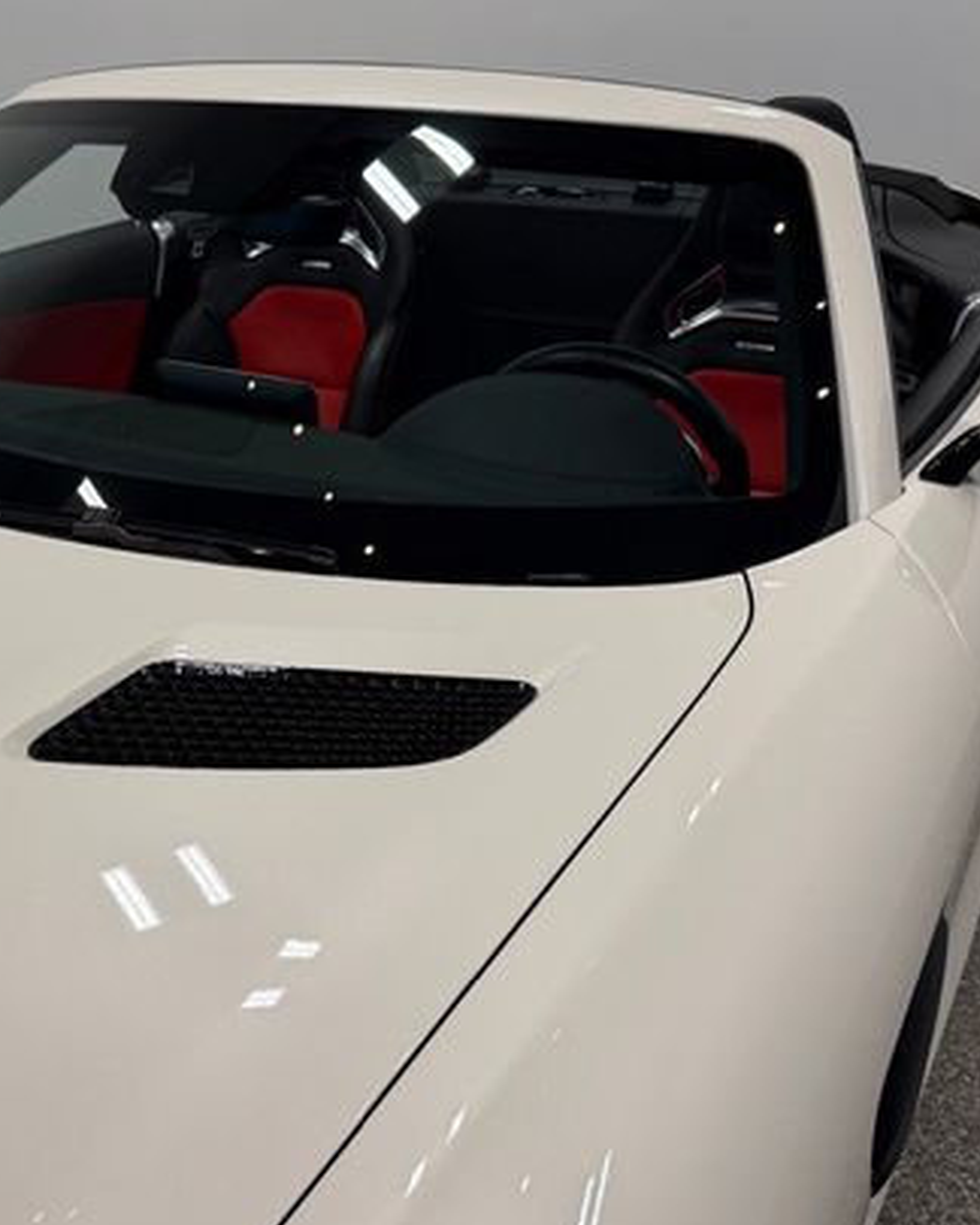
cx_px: 290
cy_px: 665
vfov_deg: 49.0
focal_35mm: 37
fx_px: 1341
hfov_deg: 39.4
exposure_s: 1/765
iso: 80
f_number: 1.78
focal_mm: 6.76
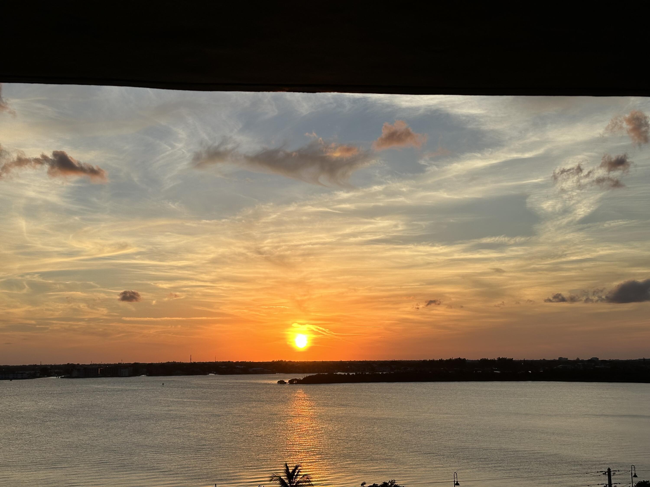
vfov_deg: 30.3
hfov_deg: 39.7
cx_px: 325
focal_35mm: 48
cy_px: 244
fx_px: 901
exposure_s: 1/3597
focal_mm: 6.86
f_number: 1.78
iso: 64
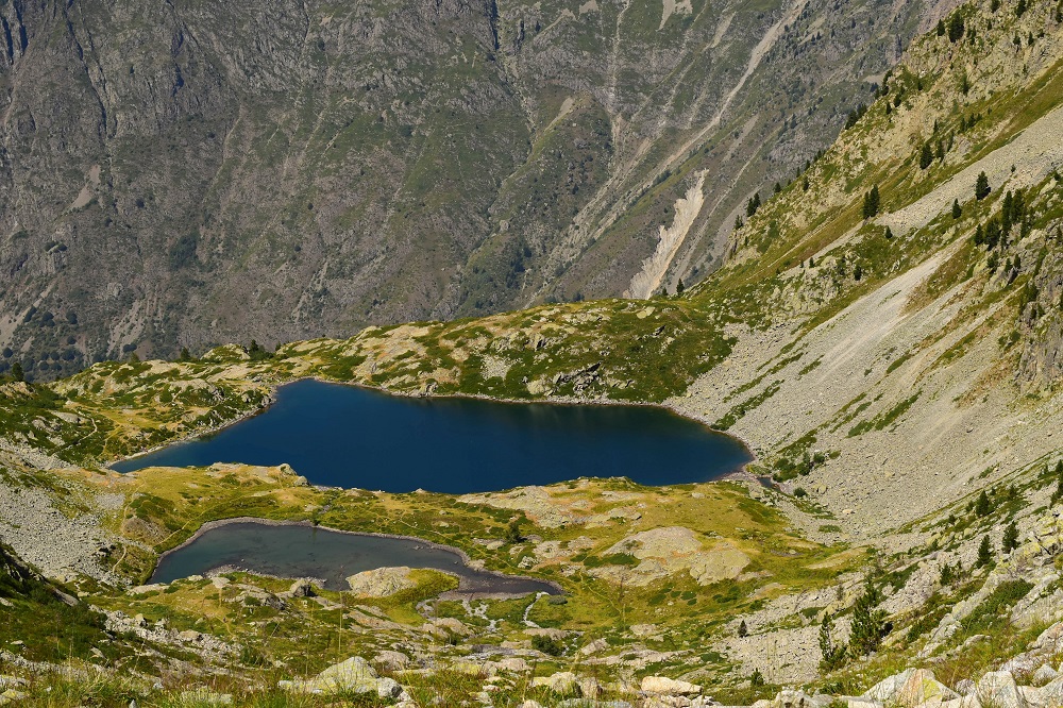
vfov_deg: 18.2
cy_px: 354
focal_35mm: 75
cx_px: 532
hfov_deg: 27.0
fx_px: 2214
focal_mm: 50
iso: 100
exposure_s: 1/250
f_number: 10
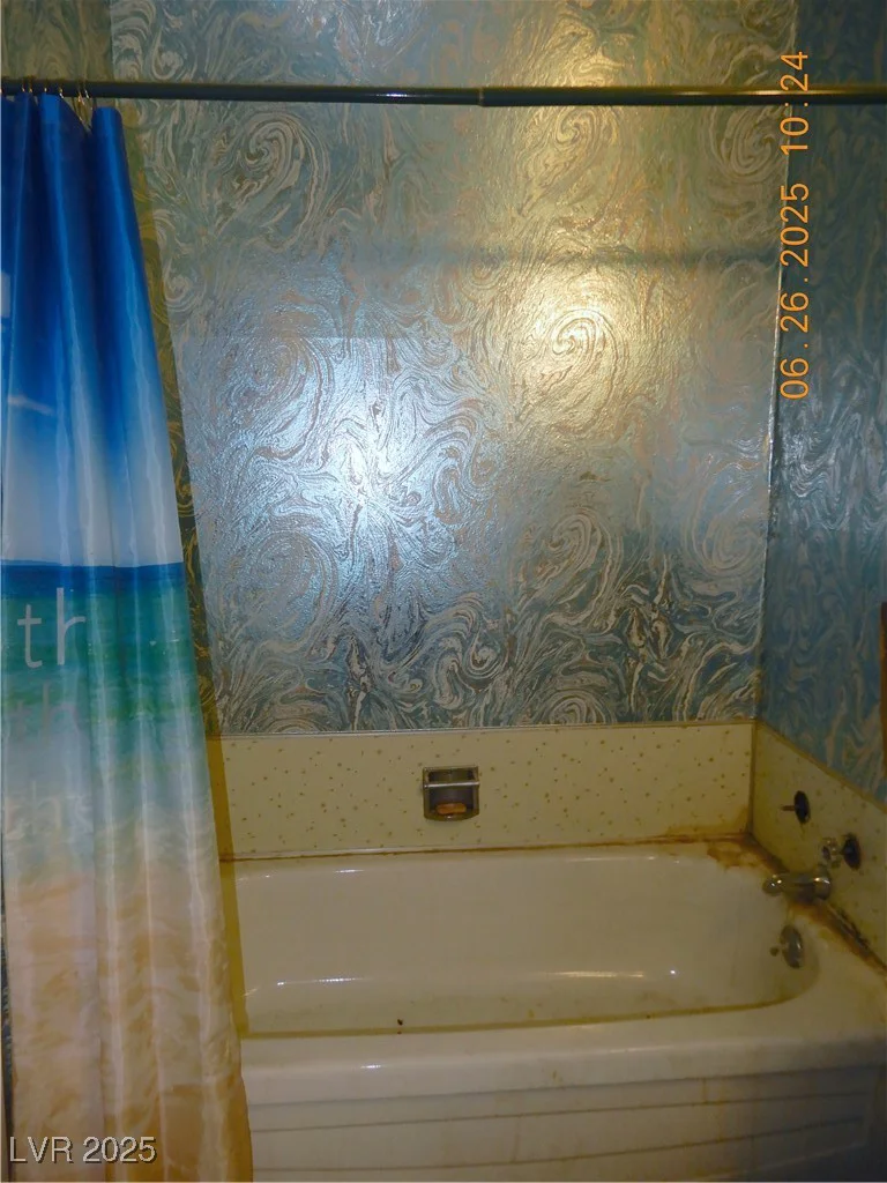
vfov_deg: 71.6
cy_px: 592
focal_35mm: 24
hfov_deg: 56.8
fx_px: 820
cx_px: 444
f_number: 3.4
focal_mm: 4.3
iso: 200
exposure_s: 1/30
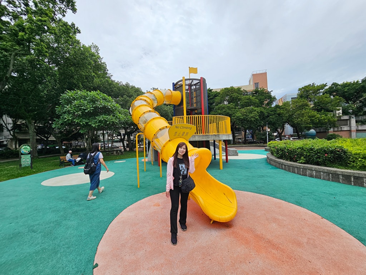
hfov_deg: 106.2
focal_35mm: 13
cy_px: 138
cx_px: 183
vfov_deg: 89.9
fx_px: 137
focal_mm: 2.2
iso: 50
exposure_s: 1/2643
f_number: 2.2
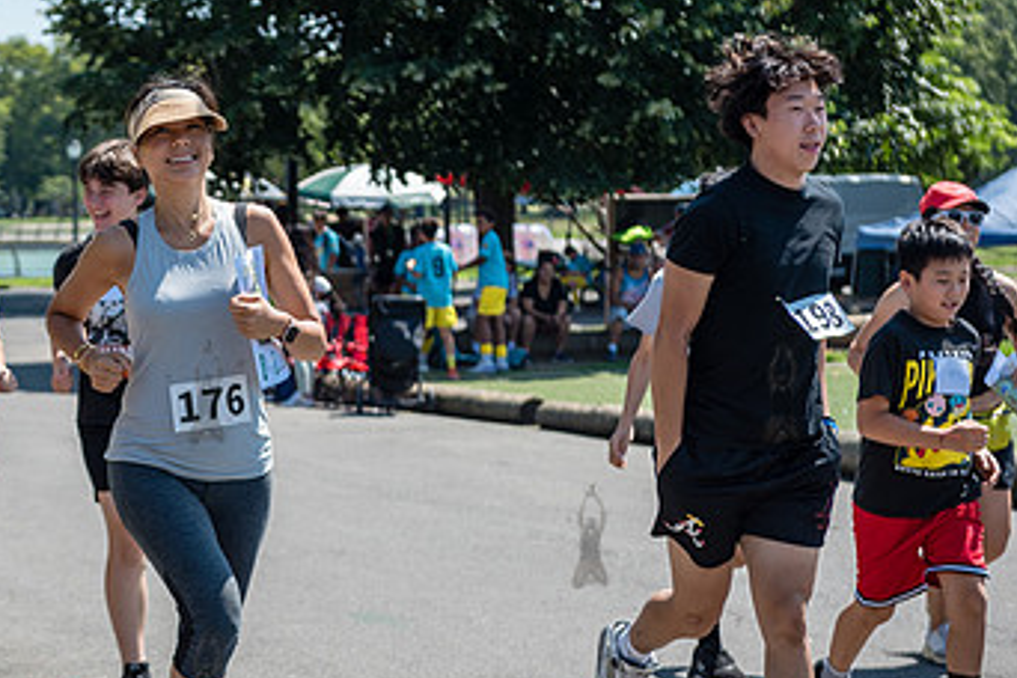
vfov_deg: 11.0
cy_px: 390
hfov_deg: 16.3
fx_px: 3531
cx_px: 179
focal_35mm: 125
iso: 200
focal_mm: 70
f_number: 4
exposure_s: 1/1250
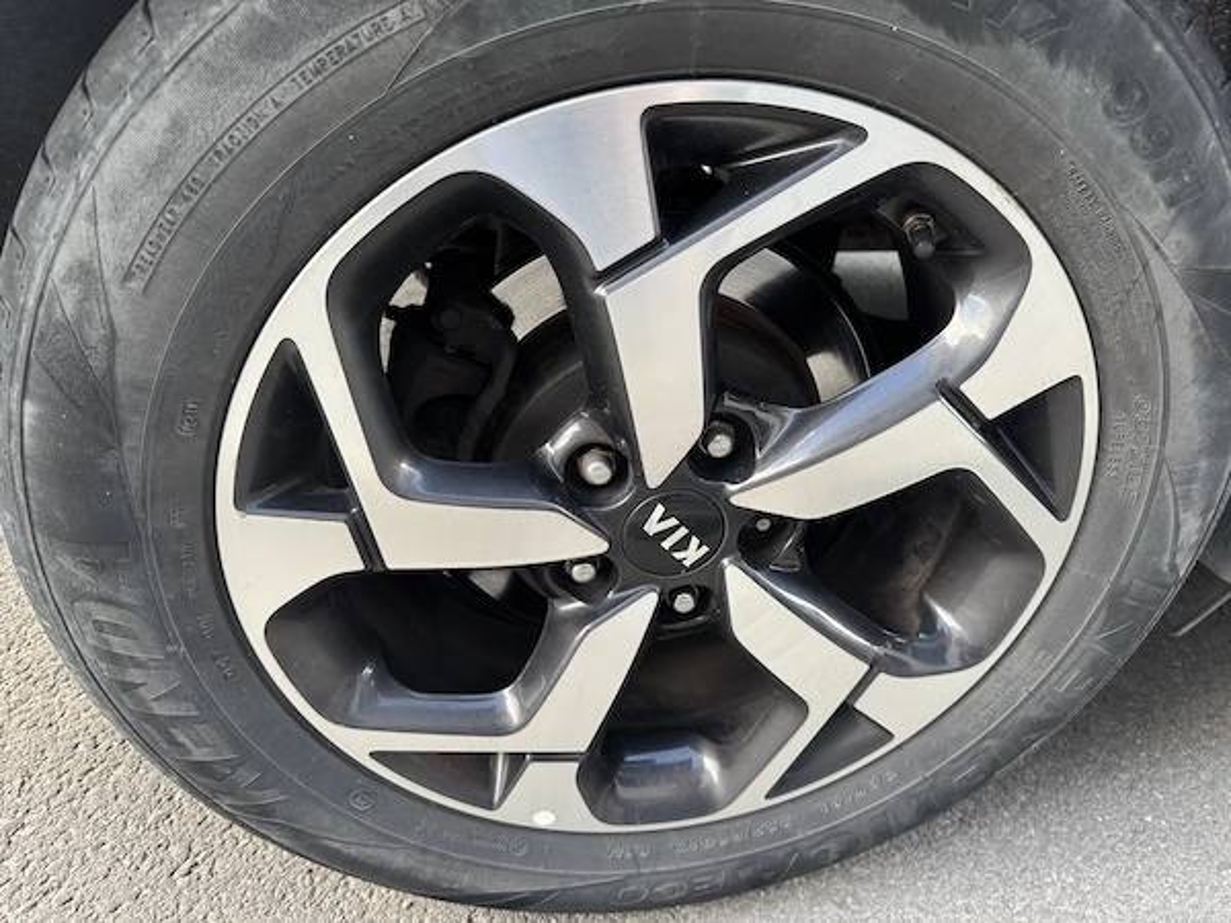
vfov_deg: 56.8
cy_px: 462
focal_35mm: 24
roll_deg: -3.6
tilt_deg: -29.1
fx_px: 853
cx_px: 616
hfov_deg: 71.6
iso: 160
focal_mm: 6.76
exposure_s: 1/121
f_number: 1.78
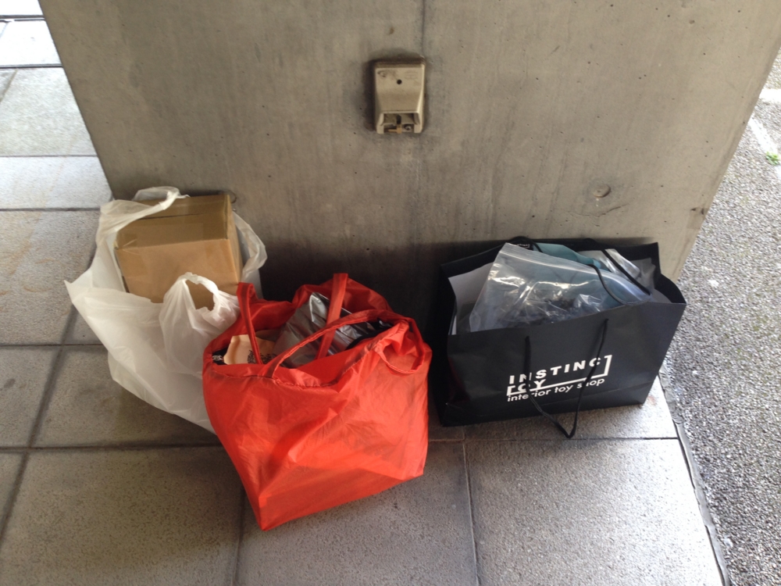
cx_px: 390
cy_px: 293
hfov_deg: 55.4
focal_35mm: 33
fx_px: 745
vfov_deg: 42.9
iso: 50
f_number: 2.4
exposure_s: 1/24
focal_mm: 4.12
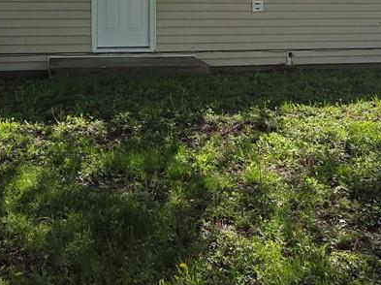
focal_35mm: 60
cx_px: 238
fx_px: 660
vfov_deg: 23.6
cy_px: 15
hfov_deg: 32.1
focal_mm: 5.4
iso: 80
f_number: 1.8
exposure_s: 1/3747
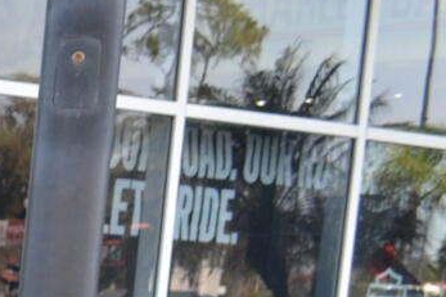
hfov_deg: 10.0
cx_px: -706
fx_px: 2142
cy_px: 788
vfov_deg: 7.3
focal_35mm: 173
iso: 180
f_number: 5.6
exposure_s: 1/125
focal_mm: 20
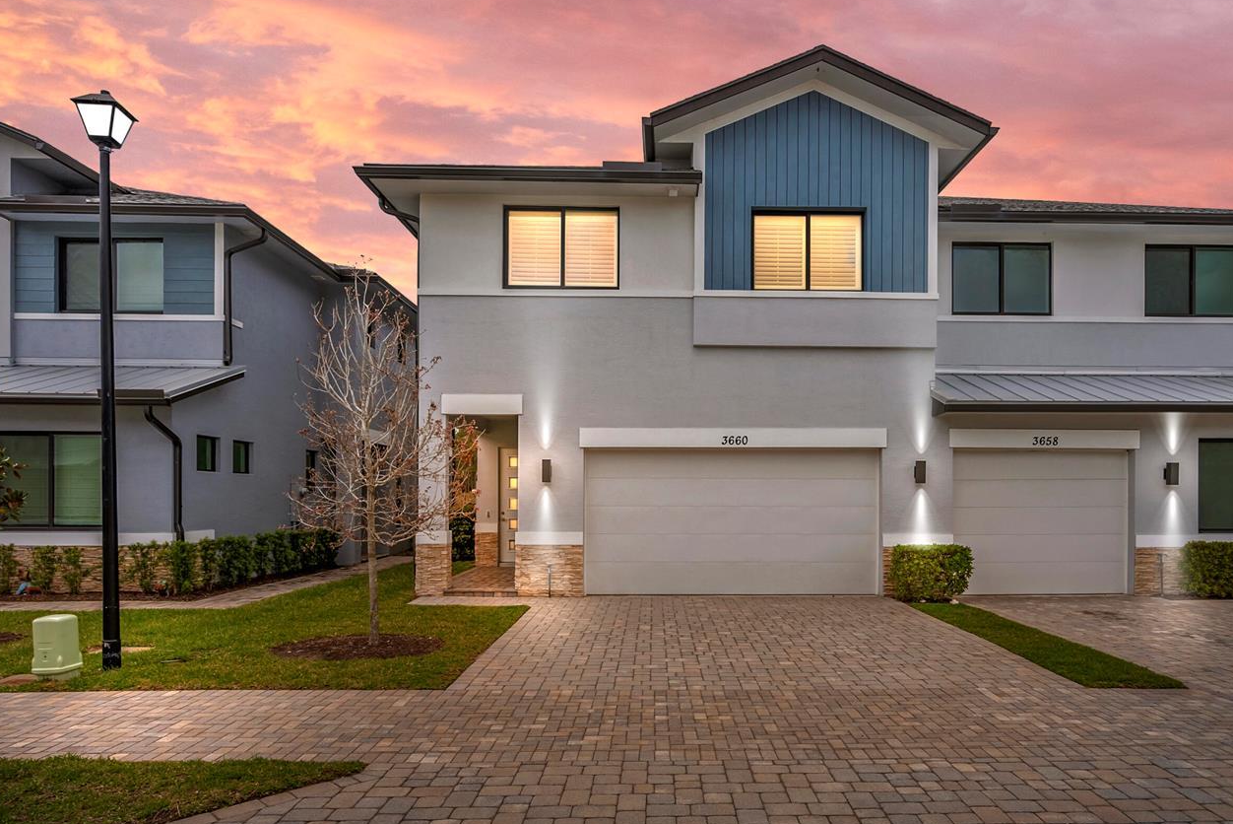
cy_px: 496
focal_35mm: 23
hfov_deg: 75.8
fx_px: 788
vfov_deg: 54.7
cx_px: 685
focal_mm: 18
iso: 640
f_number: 8
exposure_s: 1/200
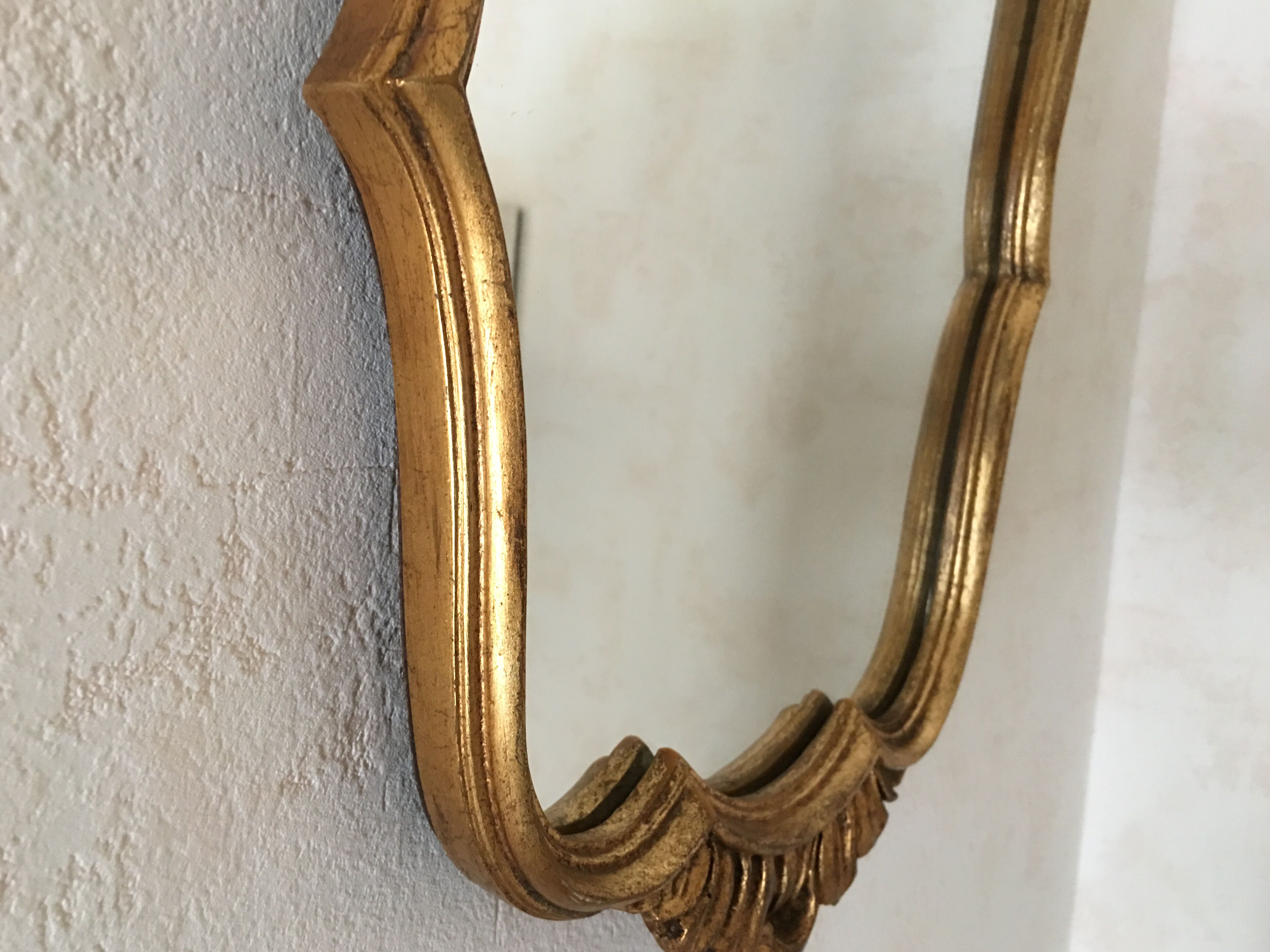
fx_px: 1101
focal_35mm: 30
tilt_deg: -6.7
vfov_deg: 46.8
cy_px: 485
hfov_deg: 60.0
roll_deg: -3.4
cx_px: 637
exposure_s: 1/8
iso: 100
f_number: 2.2
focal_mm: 4.15
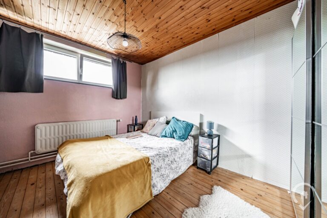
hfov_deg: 112.6
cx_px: 164
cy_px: 109
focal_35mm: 12
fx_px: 109
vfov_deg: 90.0
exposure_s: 1/15
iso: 500
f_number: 7.1
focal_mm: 12
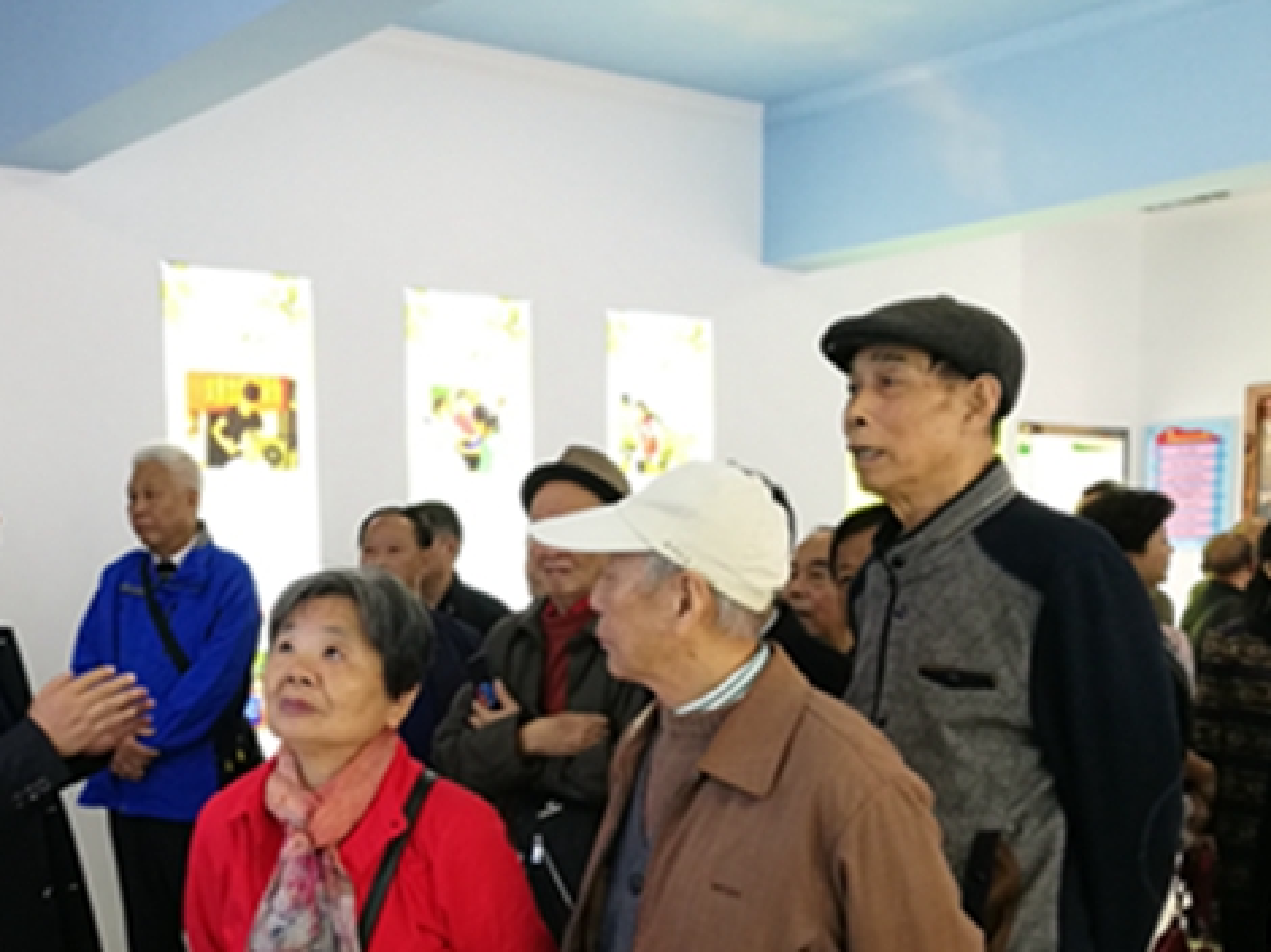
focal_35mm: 46
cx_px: 389
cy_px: 779
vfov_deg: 30.6
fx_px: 1688
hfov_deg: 40.6
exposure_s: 1/50
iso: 160
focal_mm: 4.5
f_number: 2.2
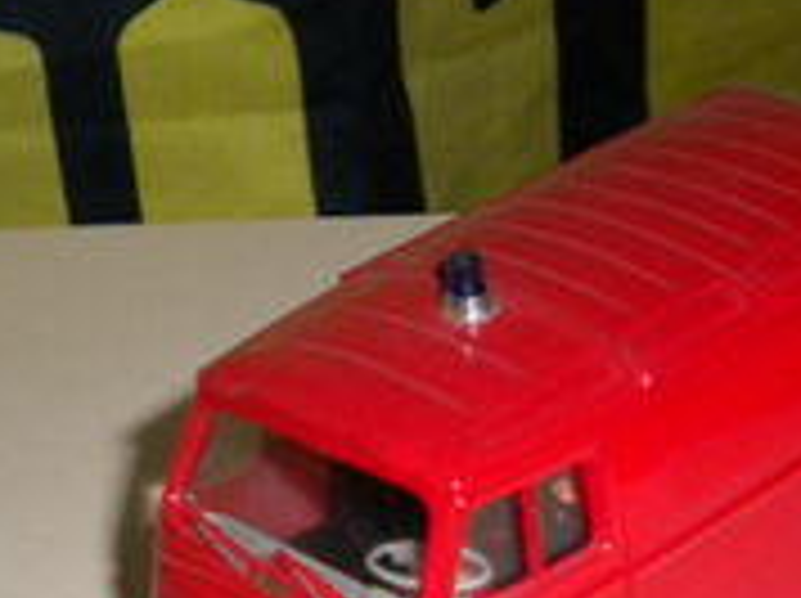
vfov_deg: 12.4
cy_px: 647
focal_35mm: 117
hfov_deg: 16.8
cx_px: 486
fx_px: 2704
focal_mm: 9.3
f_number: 3.9
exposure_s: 1/30
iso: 400
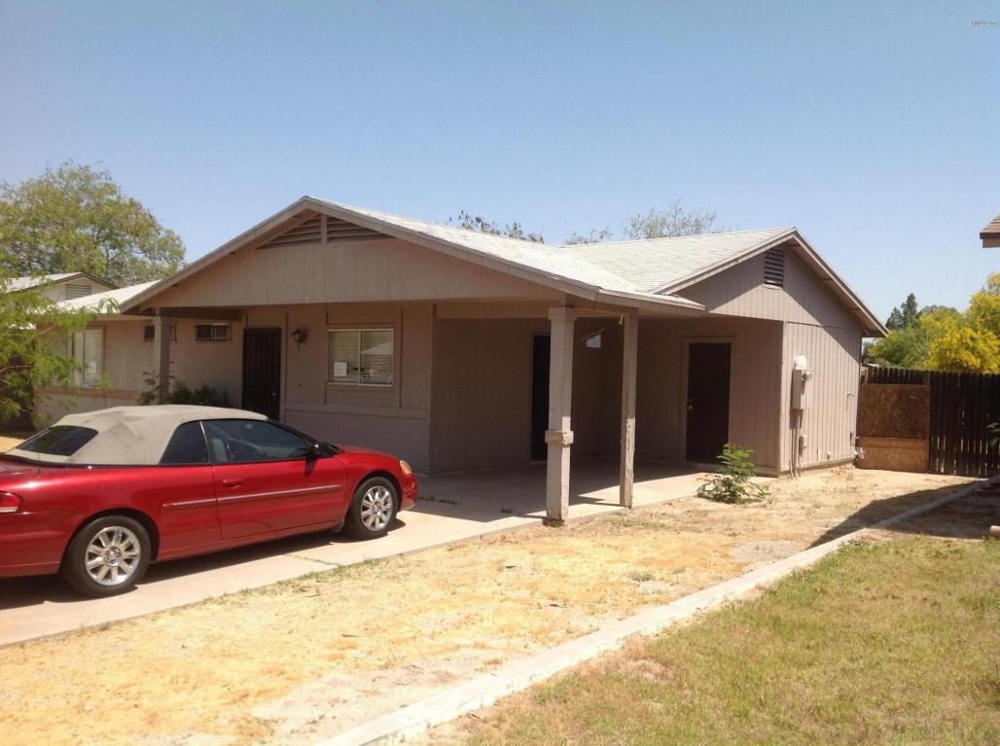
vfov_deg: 40.6
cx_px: 500
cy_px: 373
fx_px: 1009
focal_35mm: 35
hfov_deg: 52.7
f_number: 2.4
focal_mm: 4.28
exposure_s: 1/2016
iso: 50
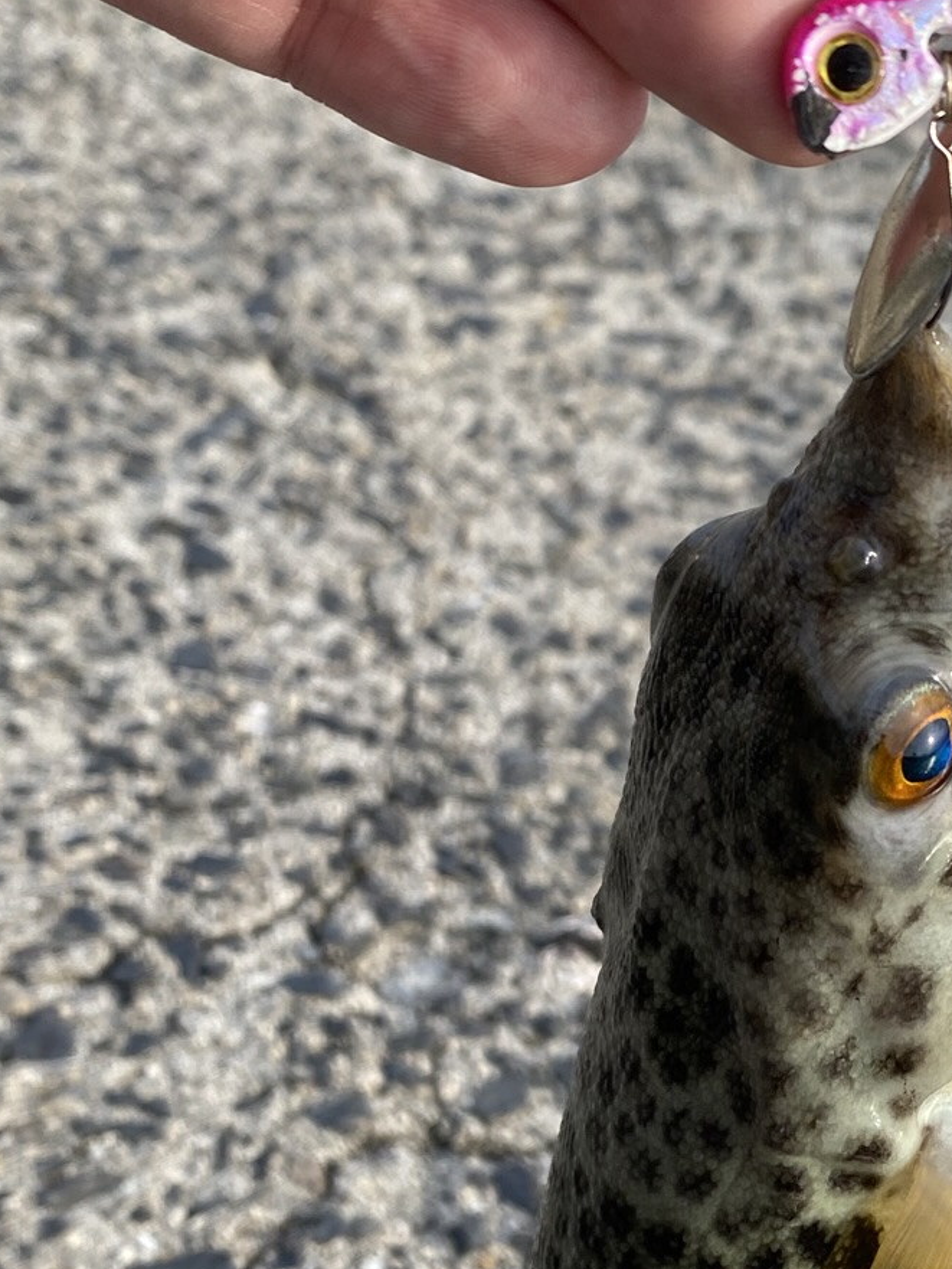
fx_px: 2163
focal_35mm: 59
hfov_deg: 24.4
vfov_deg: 32.3
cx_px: 763
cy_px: 874
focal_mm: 4.25
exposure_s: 1/957
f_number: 1.8
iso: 32
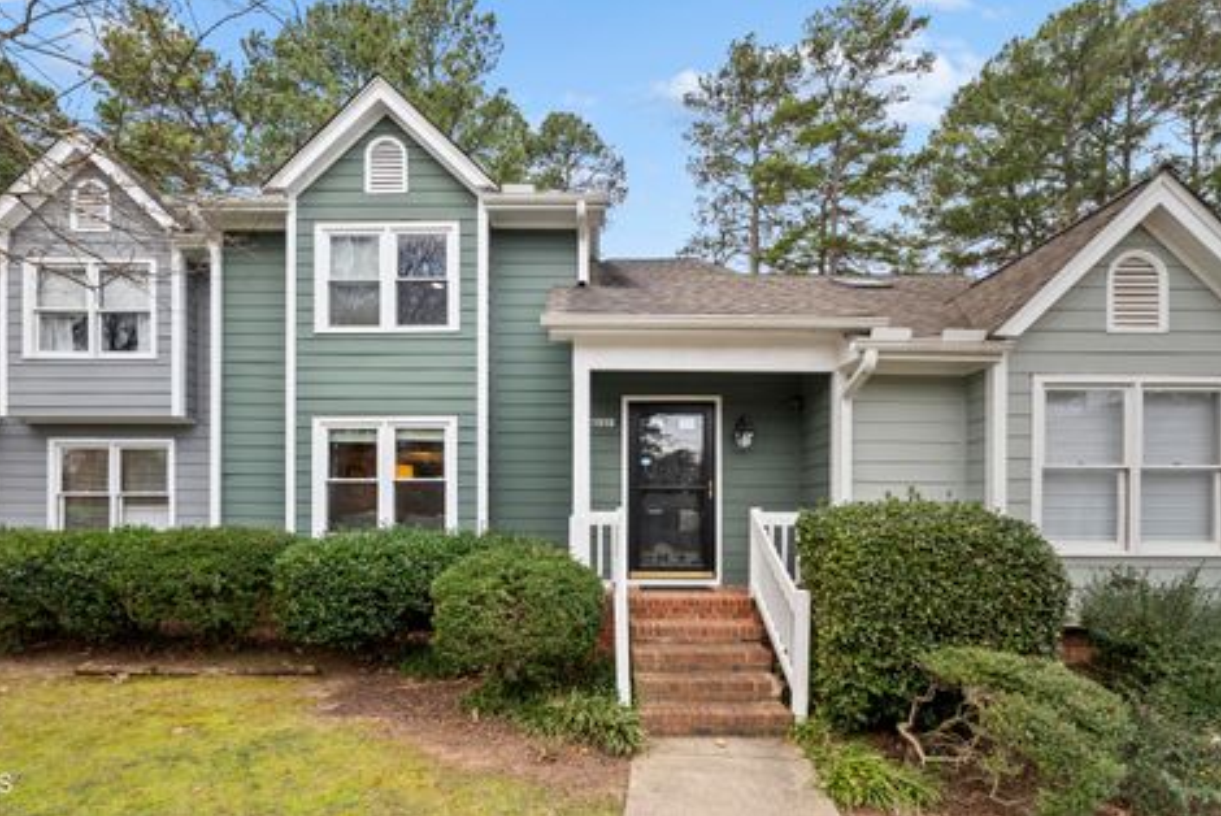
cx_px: 592
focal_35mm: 17
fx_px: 577
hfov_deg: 93.2
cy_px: 389
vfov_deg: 70.5
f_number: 8
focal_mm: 16
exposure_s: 1/3
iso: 80
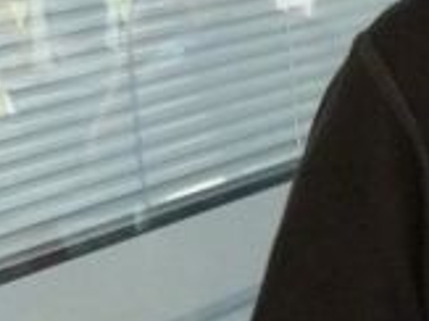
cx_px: 732
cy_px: 118
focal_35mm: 201
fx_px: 2489
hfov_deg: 9.4
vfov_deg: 7.4
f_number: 3
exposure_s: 1/13
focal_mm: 5.8
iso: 400
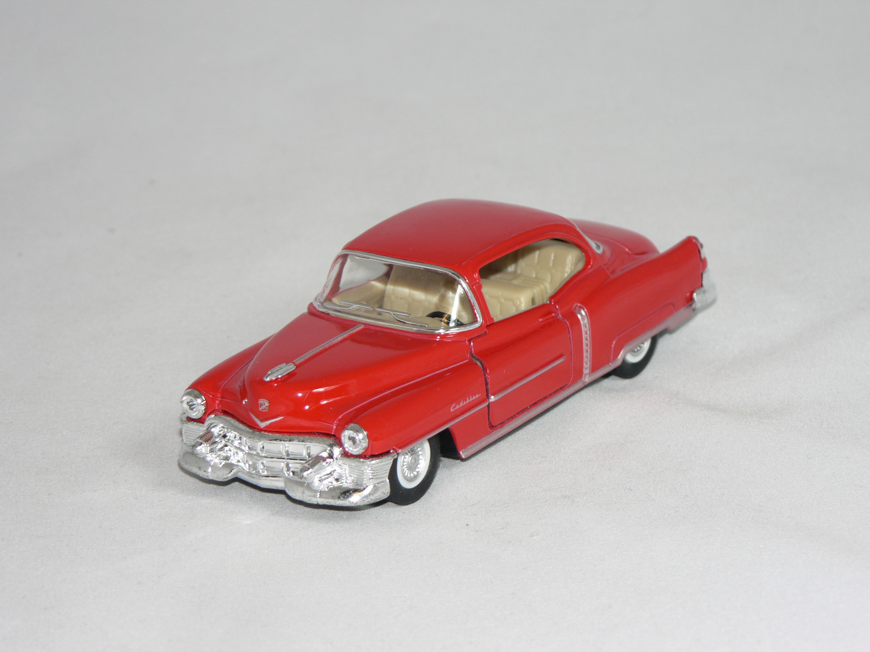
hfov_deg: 15.2
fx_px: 3267
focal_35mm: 130
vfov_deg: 11.4
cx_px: 435
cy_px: 326
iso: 80
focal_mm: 21.6
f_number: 3.2
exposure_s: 1/60
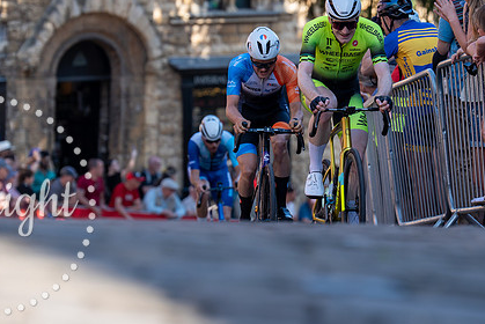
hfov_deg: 6.5
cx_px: 286
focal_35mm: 318
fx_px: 4287
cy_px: 108
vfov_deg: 4.3
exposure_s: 1/1000
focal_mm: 167
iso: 320
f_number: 3.5
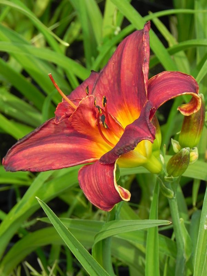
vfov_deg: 10.7
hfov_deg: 8.1
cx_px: 104
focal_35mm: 184
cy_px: 138
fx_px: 1467
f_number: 5.6
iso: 160
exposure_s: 1/320
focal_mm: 32.7
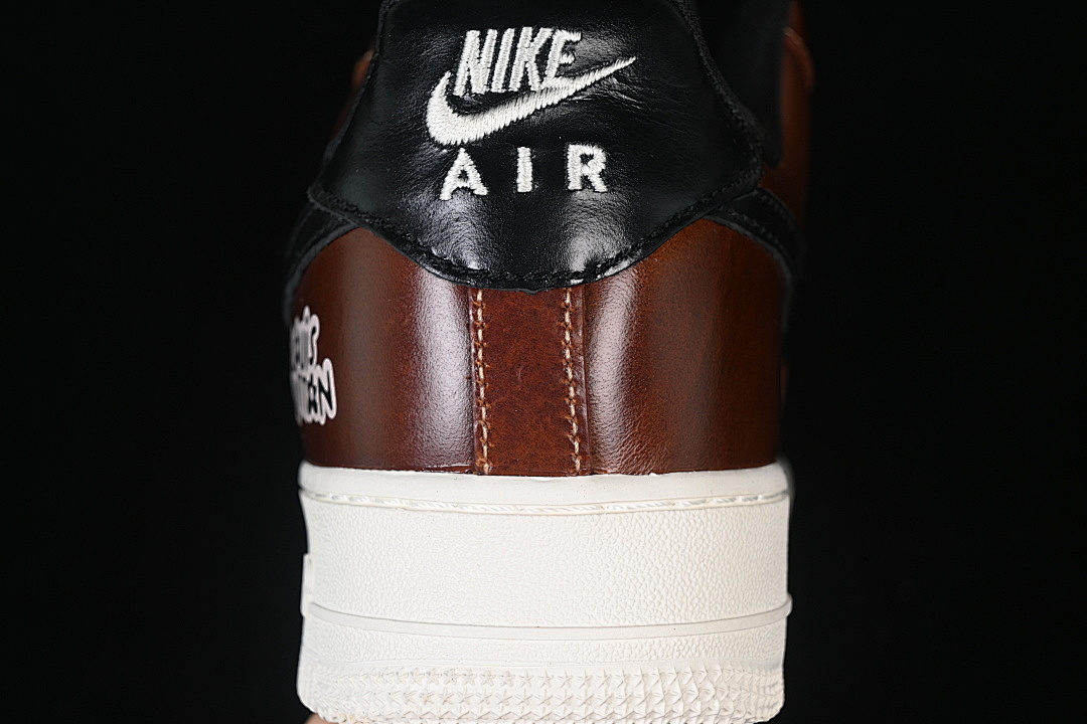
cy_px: 362
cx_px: 544
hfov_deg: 27.0
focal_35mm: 75
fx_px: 2264
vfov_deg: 18.2
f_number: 6.3
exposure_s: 1/60
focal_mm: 50
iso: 160
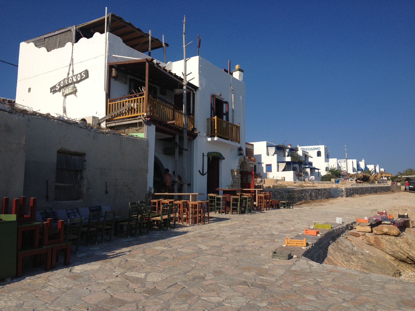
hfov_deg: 52.6
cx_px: 208
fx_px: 420
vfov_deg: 40.7
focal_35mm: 35
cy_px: 156
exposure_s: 1/3067
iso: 50
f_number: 2.4
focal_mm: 4.28
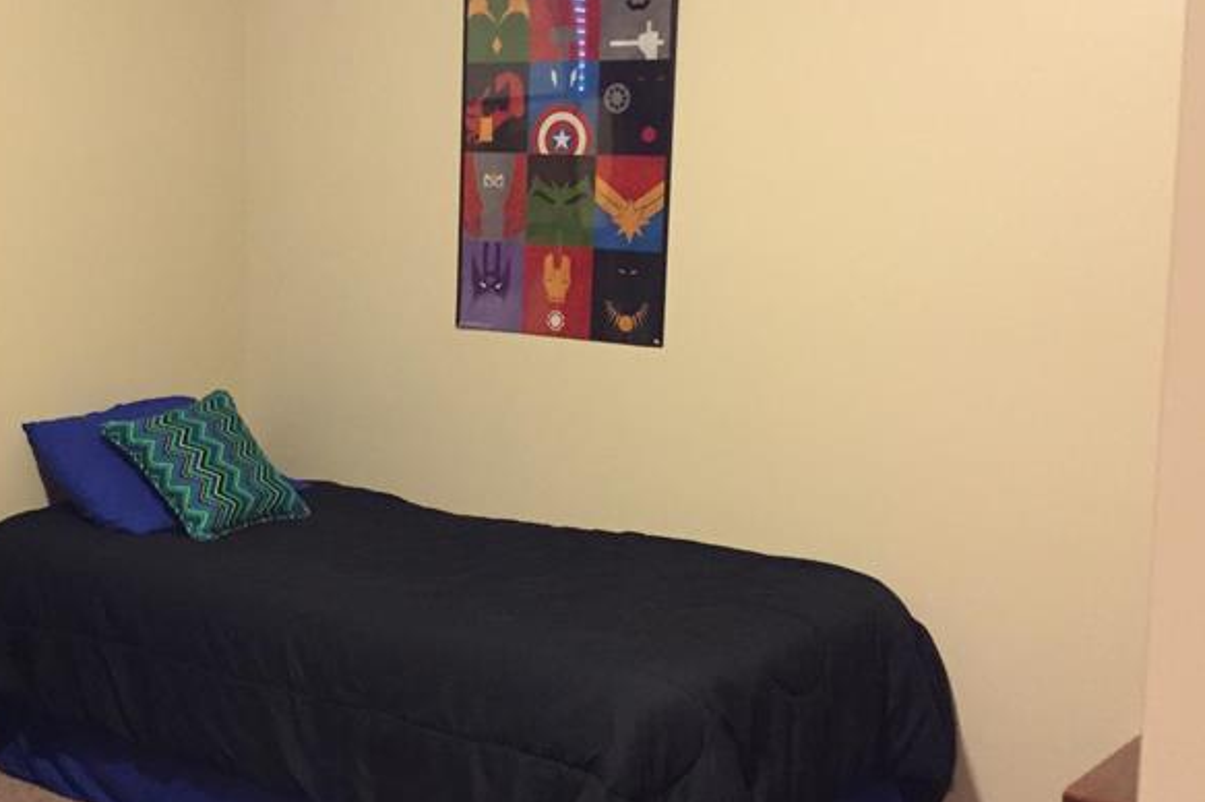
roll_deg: -0.6
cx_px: 238
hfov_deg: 36.3
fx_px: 1773
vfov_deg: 25.5
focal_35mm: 53
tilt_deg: -8.9
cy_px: 378
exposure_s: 1/15
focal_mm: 4.15
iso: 320
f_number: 2.2
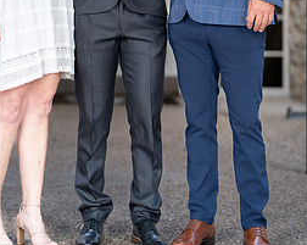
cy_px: 18
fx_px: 1162
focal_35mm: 128
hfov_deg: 15.1
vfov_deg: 11.9
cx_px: 145
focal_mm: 50
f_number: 1.2
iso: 800
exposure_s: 1/640
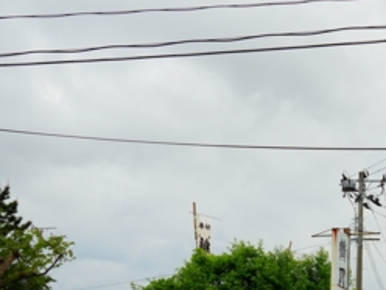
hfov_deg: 20.4
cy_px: 281
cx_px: 514
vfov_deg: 16.7
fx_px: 970
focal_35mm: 87
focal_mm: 28
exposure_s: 1/125
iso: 100
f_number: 9.5
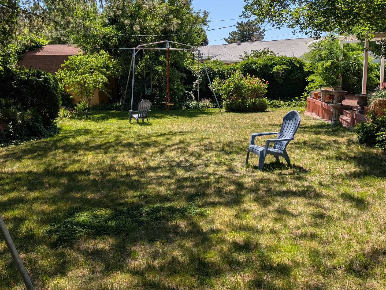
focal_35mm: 34
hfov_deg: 53.9
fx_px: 380
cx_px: 197
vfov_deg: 41.6
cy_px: 110
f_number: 1.68
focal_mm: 6.9
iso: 23
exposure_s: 1/1126
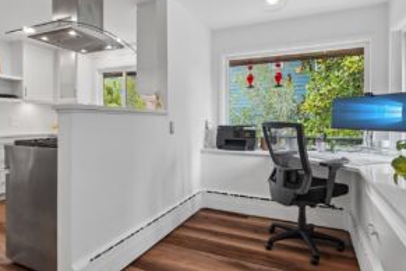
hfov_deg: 78.4
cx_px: 186
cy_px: 124
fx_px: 248
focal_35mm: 22
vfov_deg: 57.1
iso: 1600
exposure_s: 1/80
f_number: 8
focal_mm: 16
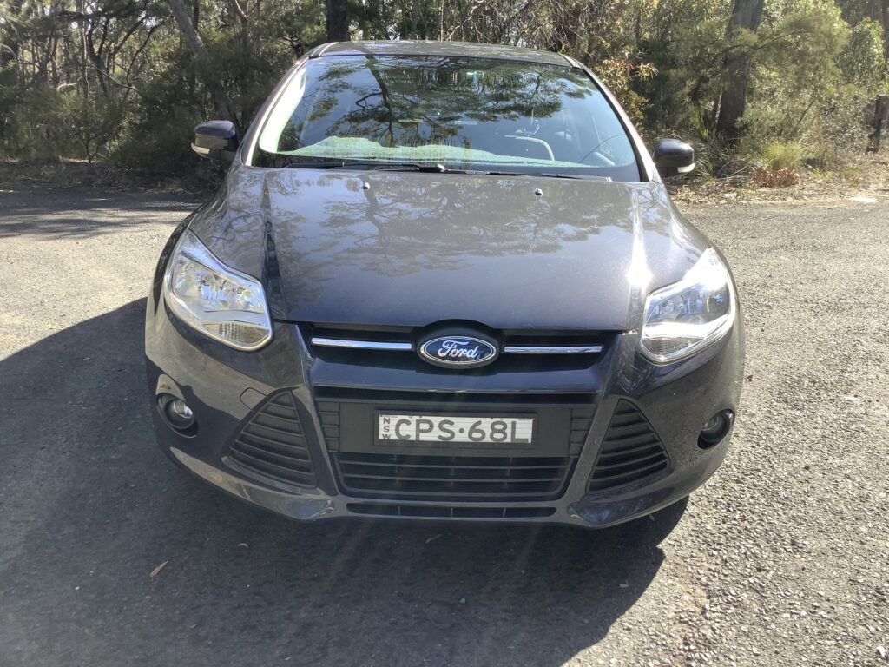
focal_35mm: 31
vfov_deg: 45.4
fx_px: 796
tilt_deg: -15.2
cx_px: 444
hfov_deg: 58.4
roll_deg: -1.7
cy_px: 334
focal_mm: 3.3
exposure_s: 1/312
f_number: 2.4
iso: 25
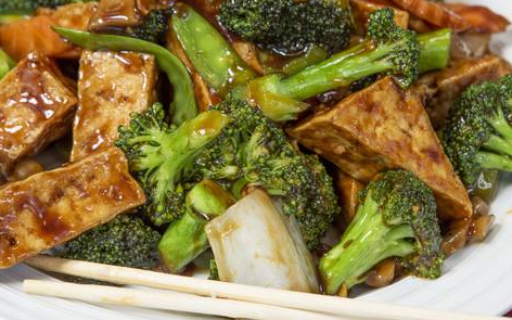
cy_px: 108
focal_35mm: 140
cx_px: 218
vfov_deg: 9.4
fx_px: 1954
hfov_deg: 14.9
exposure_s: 1/100
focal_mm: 70
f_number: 8
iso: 200
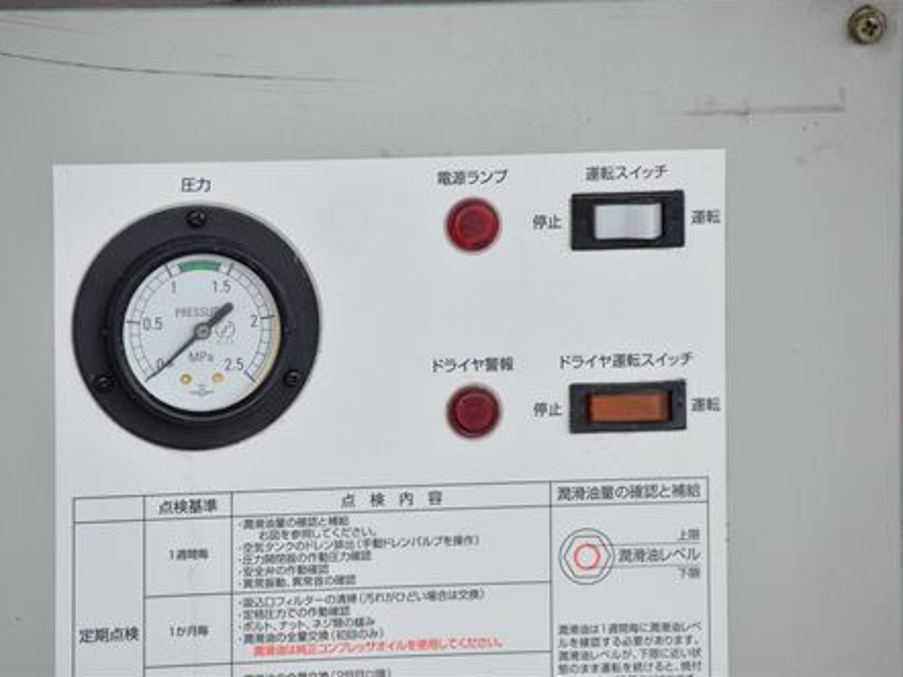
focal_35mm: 319
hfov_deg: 6.2
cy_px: 337
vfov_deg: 4.7
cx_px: 431
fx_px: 8305
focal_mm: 195
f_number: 6.3
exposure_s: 1/1000
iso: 1250
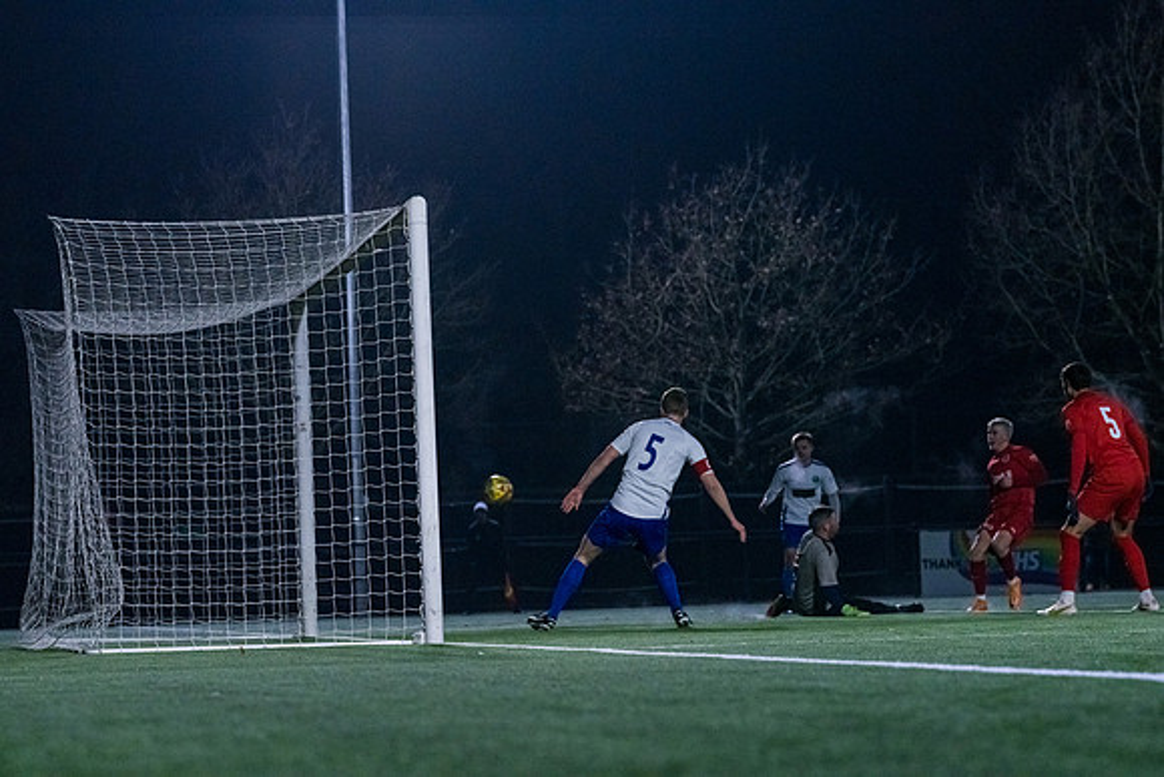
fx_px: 4366
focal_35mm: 135
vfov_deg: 10.2
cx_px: 582
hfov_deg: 15.2
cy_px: 388
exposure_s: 1/800
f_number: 5
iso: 5000
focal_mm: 135
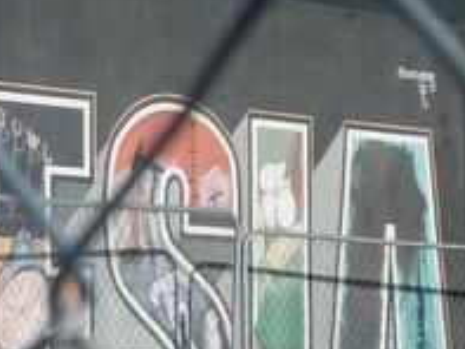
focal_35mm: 240
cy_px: 274
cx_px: -186
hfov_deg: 8.1
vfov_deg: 6.2
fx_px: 3226
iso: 125
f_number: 8
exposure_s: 1/400
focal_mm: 10.4
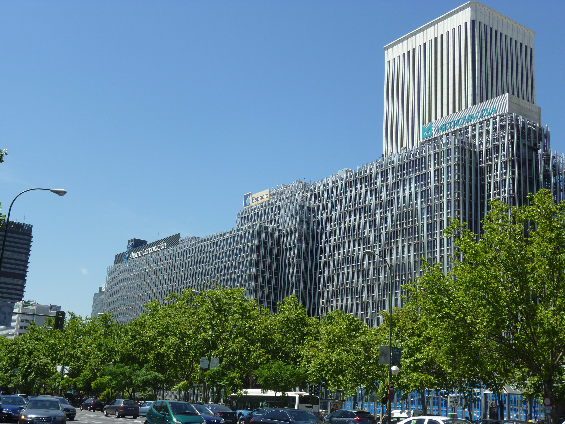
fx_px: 653
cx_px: 282
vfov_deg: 36.0
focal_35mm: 40
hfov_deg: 46.8
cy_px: 212
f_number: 4
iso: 80
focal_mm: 7.2
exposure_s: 1/400
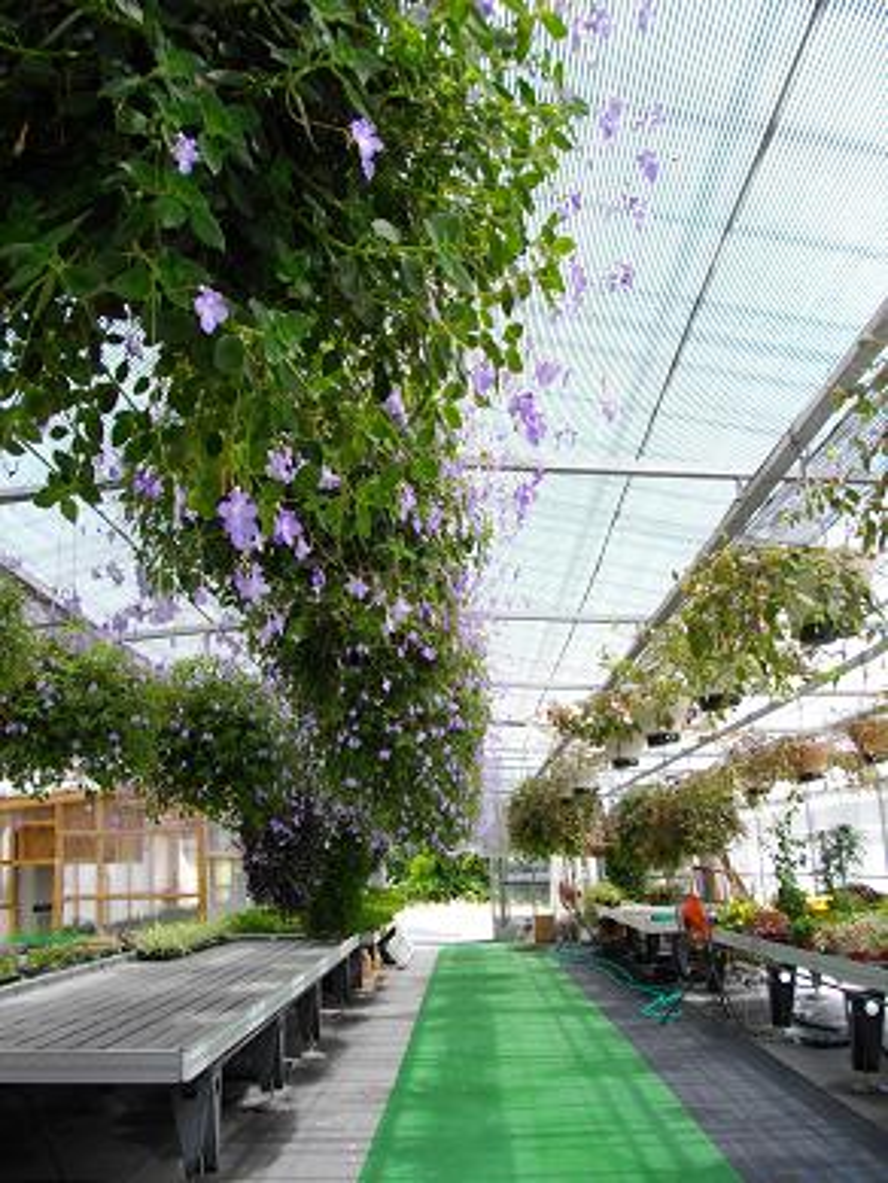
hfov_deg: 44.2
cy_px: 592
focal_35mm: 32
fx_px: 1094
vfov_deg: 56.8
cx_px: 444
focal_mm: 5.7
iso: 100
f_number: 2.9
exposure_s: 1/160
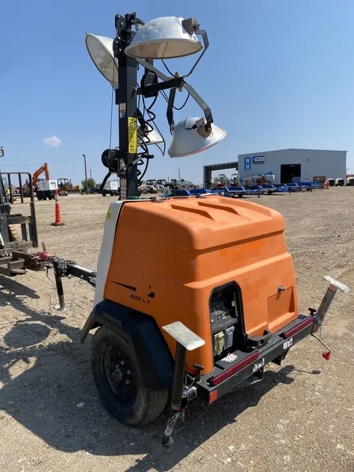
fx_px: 354
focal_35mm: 26
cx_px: 177
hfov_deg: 53.1
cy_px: 236
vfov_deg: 67.3
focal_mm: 4.25
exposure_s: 1/3401
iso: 32
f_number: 1.8
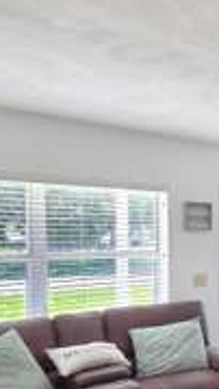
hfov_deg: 22.3
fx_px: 391
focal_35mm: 38
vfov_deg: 50.4
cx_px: 371
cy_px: 294
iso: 80
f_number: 2.2
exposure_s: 1/120
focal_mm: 2.2
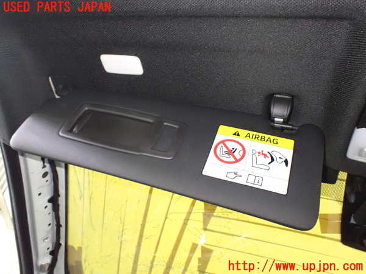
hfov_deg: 60.0
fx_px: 317
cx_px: 183
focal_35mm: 30
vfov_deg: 46.8
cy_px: 137
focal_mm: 5.4
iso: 1600
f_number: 2.3
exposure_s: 1/20
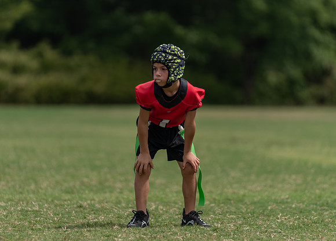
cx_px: 146
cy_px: 113
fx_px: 2746
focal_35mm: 288
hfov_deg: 7.0
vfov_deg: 5.0
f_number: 2.8
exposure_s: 1/2500
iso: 100
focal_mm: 200
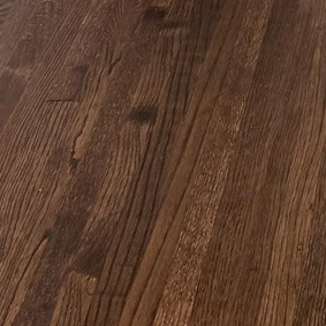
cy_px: -538
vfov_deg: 8.8
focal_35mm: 173
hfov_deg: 9.4
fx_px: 1843
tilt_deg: -11.6
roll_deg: -2.8
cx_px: 669
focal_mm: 6.76
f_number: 1.78
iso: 80
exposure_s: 1/121
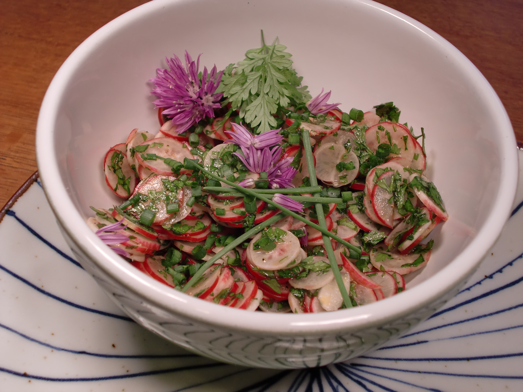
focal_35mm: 52
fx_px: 786
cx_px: 262
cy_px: 196
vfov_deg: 28.0
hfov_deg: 36.8
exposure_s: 1/60
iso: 80
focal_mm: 9.1
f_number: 3.4
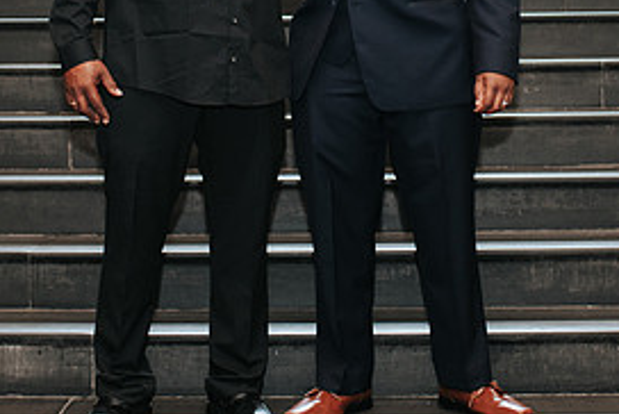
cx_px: 297
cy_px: -30
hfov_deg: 22.8
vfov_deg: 15.0
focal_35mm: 89
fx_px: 1532
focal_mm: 35
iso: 1000
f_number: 3.2
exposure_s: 1/125
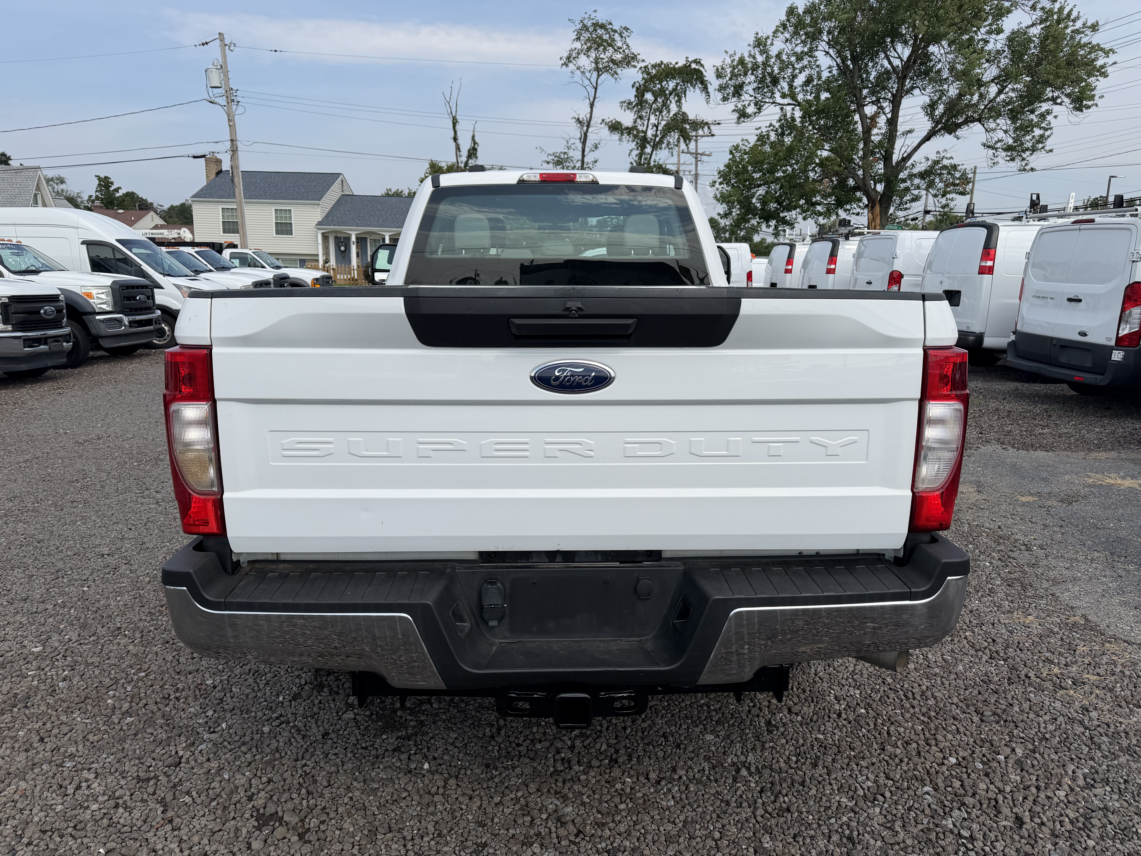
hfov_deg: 71.6
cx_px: 570
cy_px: 428
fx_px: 791
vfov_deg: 56.8
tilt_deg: -13.3
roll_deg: -1.4
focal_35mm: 24
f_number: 1.78
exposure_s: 1/4975
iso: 80
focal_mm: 6.76
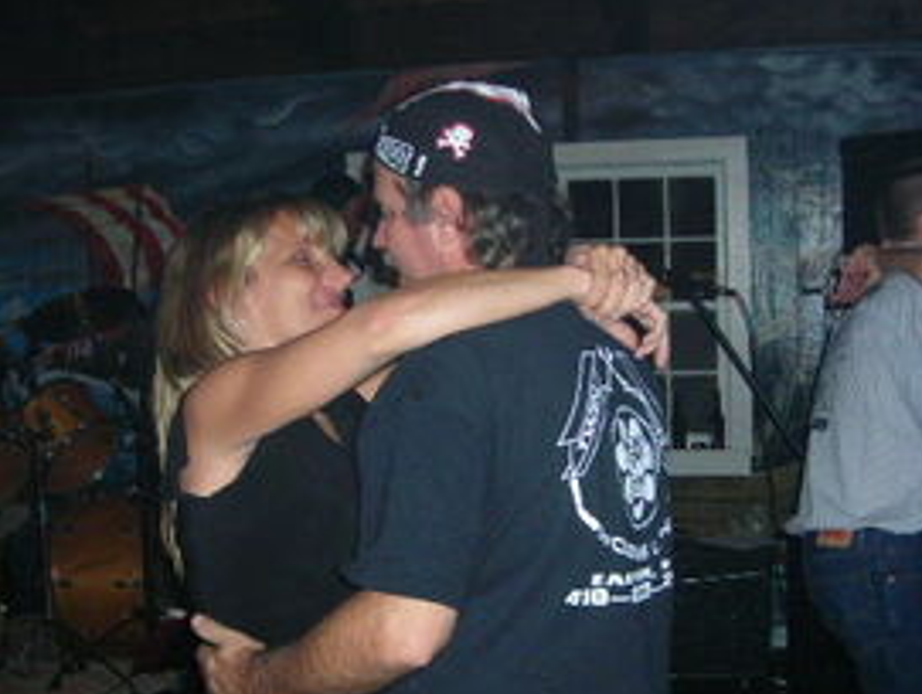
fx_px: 1494
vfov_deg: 26.1
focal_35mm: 56
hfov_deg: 34.3
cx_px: 459
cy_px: 395
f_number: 3.2
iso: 166
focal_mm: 6.3
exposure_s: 1/60.1
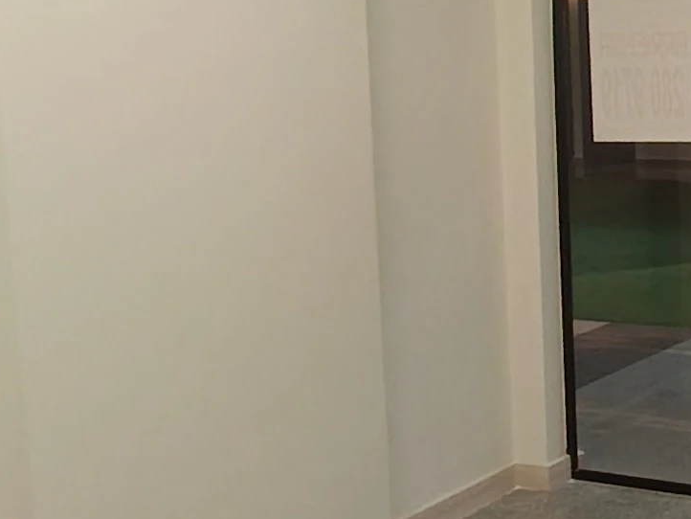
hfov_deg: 27.4
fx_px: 1218
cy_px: 192
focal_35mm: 61
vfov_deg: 24.0
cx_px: 855
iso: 294
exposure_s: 1/100
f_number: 2.2
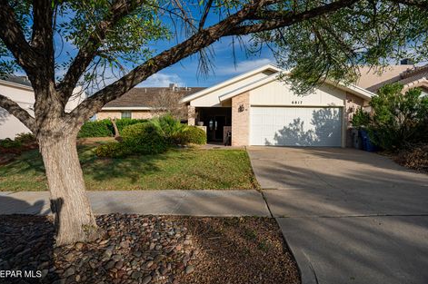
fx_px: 202
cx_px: 219
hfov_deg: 93.3
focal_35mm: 17
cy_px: 137
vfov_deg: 70.3
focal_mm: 16
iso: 100
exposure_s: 1/1600
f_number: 2.8
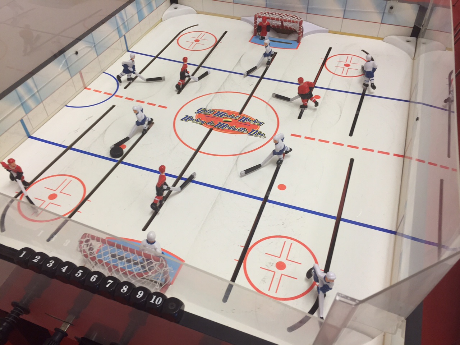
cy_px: 172
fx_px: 385
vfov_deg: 48.2
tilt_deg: -46.4
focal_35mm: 29
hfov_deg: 61.7
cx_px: 230
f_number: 2.2
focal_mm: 4.15
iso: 40
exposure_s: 1/50
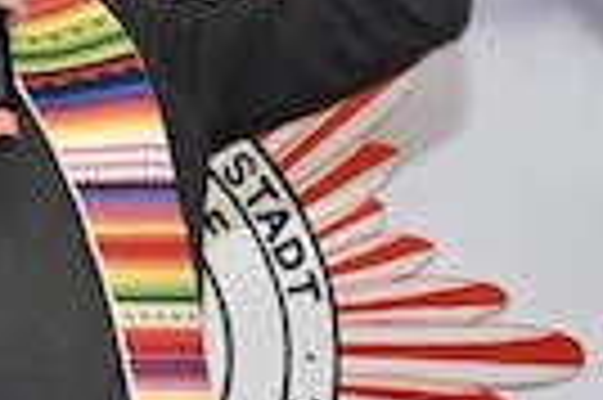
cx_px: -112
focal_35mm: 306
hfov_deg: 6.7
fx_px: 5119
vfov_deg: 4.5
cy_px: 515
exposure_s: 1/60
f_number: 4.5
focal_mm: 40
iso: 250
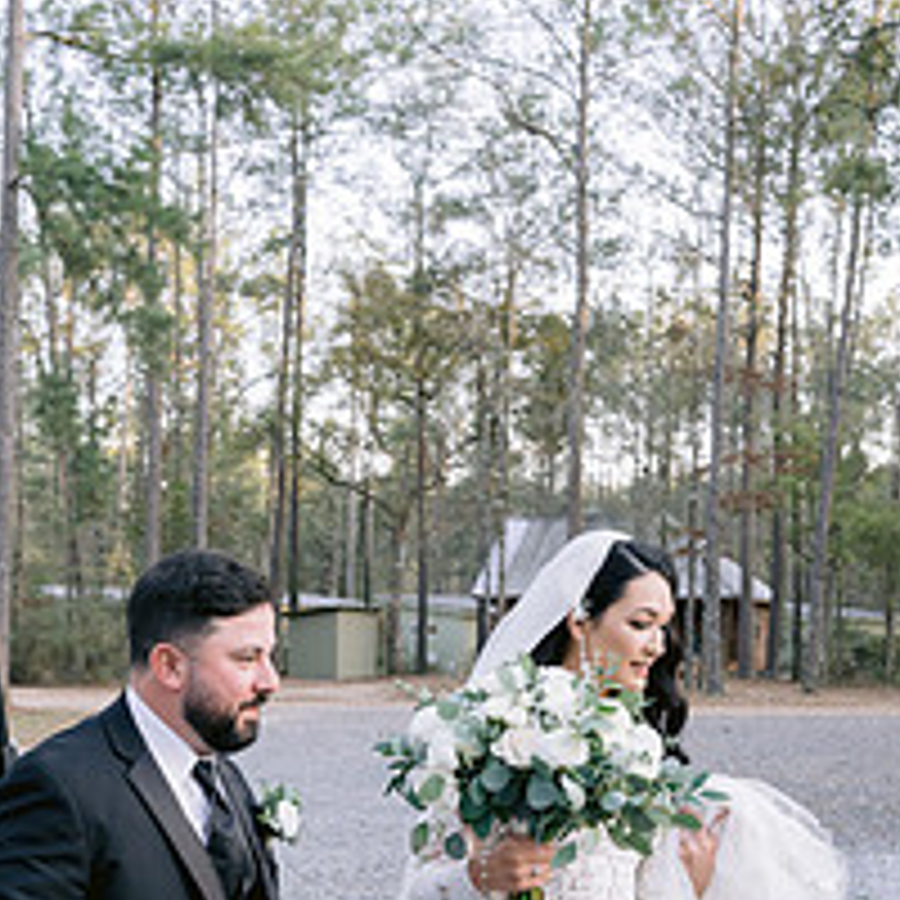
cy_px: 855
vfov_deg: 24.8
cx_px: 369
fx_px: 1971
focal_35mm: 67
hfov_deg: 25.7
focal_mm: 35
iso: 400
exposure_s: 1/100
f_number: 5.6
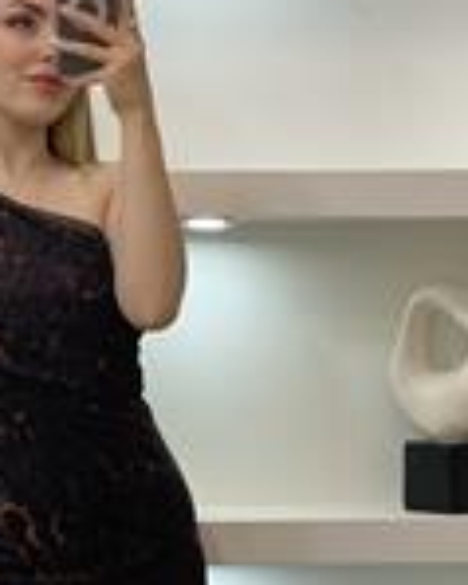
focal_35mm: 141
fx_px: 2444
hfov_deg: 10.9
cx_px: 79
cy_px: 622
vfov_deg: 13.4
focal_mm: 6
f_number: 2
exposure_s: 1/100
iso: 100
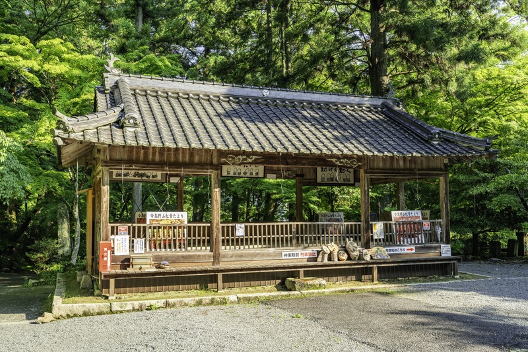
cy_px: 176
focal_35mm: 34
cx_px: 264
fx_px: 506
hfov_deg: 55.1
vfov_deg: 38.4
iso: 125
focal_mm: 34.5
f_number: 6.3
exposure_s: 1/100
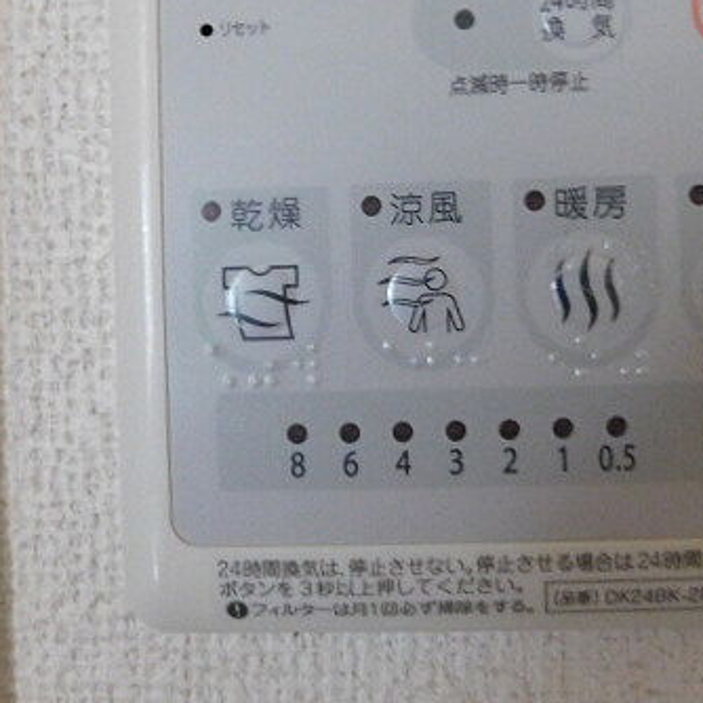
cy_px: 265
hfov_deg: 42.7
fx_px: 896
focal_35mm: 39
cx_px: 398
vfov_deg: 42.5
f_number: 3
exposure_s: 1/8
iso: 800
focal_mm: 4
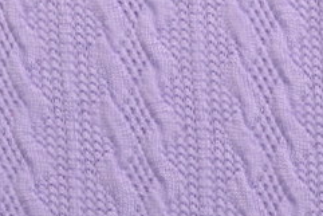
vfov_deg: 9.5
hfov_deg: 14.6
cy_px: 328
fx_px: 1257
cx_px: 138
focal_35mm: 140
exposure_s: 1/40
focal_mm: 22
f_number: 5.6
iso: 100
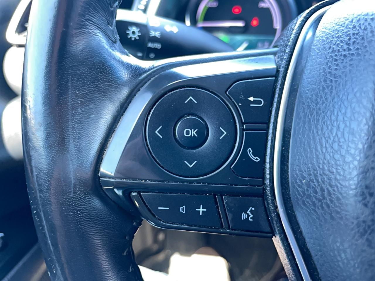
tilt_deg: -27.6
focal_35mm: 26
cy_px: 140
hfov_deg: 67.3
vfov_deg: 53.1
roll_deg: +2.1
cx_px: 188
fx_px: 282
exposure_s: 1/61
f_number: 1.6
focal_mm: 4.2
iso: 125
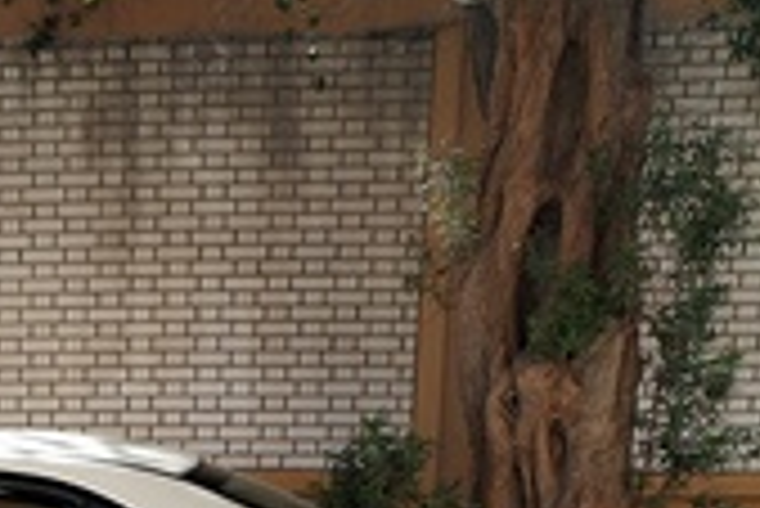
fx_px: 1542
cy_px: 695
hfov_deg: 25.7
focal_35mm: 73
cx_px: -65
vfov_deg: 17.4
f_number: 1.8
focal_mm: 4.75
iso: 100
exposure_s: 1/436
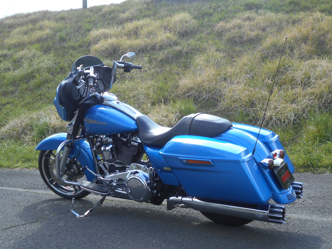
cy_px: 124
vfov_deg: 36.8
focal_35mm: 39
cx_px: 166
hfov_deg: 47.9
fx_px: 374
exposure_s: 1/250
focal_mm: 6.7
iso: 80
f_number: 3.9
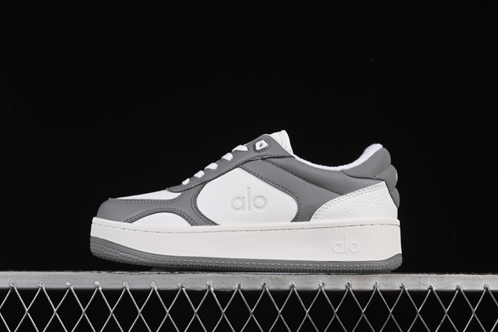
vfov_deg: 18.0
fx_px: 1051
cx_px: 250
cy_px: 167
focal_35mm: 76
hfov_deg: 26.6
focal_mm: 50
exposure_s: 1/80
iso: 160
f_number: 8
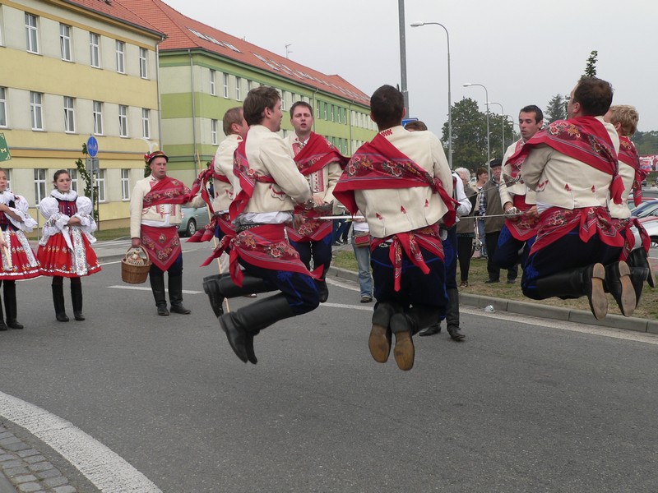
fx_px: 893
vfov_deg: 30.9
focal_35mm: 47
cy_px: 246
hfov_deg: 40.4
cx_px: 329
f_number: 4
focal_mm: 7.8
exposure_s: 1/500
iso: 80
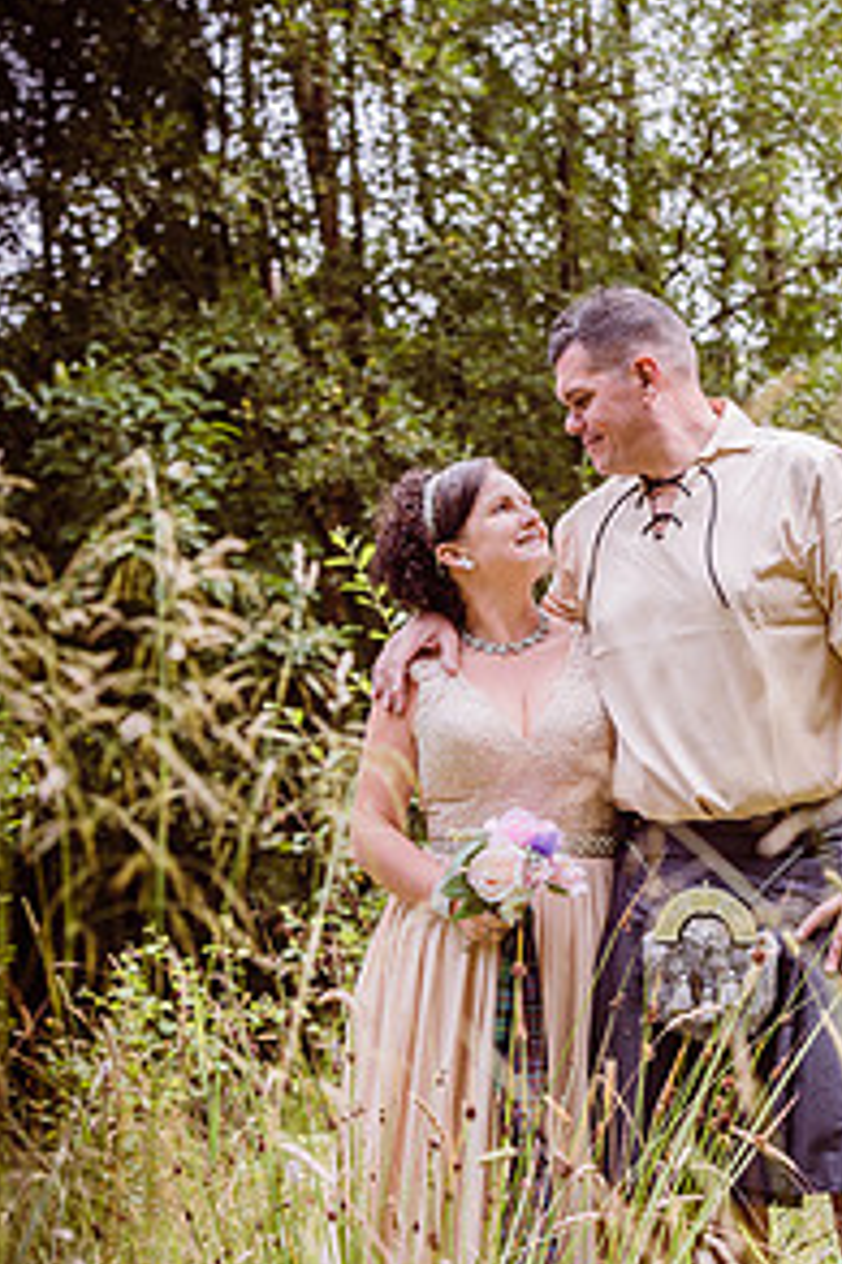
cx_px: 605
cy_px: 604
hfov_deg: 9.4
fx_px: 5128
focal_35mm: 146
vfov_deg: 14.1
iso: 400
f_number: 5.6
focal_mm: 95
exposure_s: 1/400
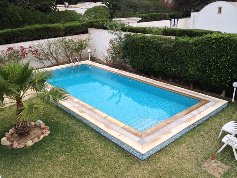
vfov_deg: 40.7
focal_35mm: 35
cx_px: 118
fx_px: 240
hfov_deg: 52.6
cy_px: 89
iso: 50
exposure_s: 1/214
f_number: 2.4
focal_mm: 4.28
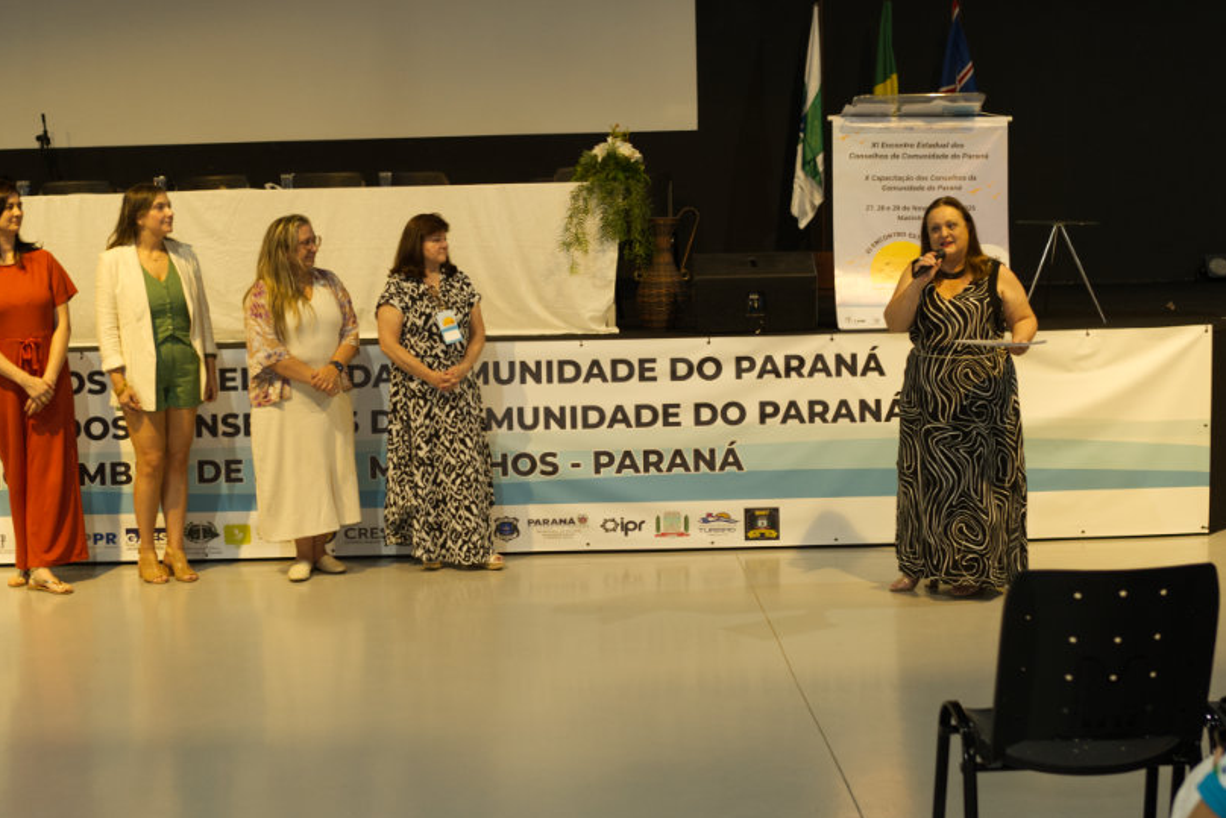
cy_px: 436
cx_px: 578
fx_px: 1771
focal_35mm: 52
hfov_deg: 38.2
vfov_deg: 26.0
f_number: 2.8
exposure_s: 1/100
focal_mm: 35
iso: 1250
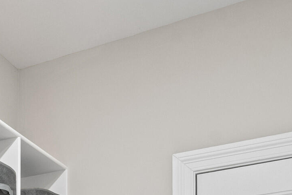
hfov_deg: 25.7
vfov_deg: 15.5
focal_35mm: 72
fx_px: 584
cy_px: 379
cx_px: -40
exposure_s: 1/4
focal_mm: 18
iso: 640
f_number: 8
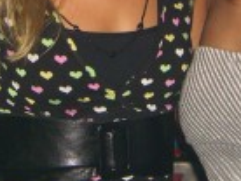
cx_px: 127
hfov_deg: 12.0
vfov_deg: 8.9
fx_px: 1151
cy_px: -26
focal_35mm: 165
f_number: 2.8
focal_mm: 7.9
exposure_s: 1/60
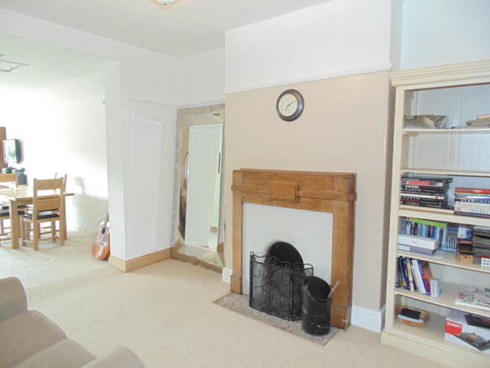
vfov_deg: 61.1
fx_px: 311
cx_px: 245
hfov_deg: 76.4
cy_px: 184
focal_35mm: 22
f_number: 3.1
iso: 400
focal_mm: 4
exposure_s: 1/30
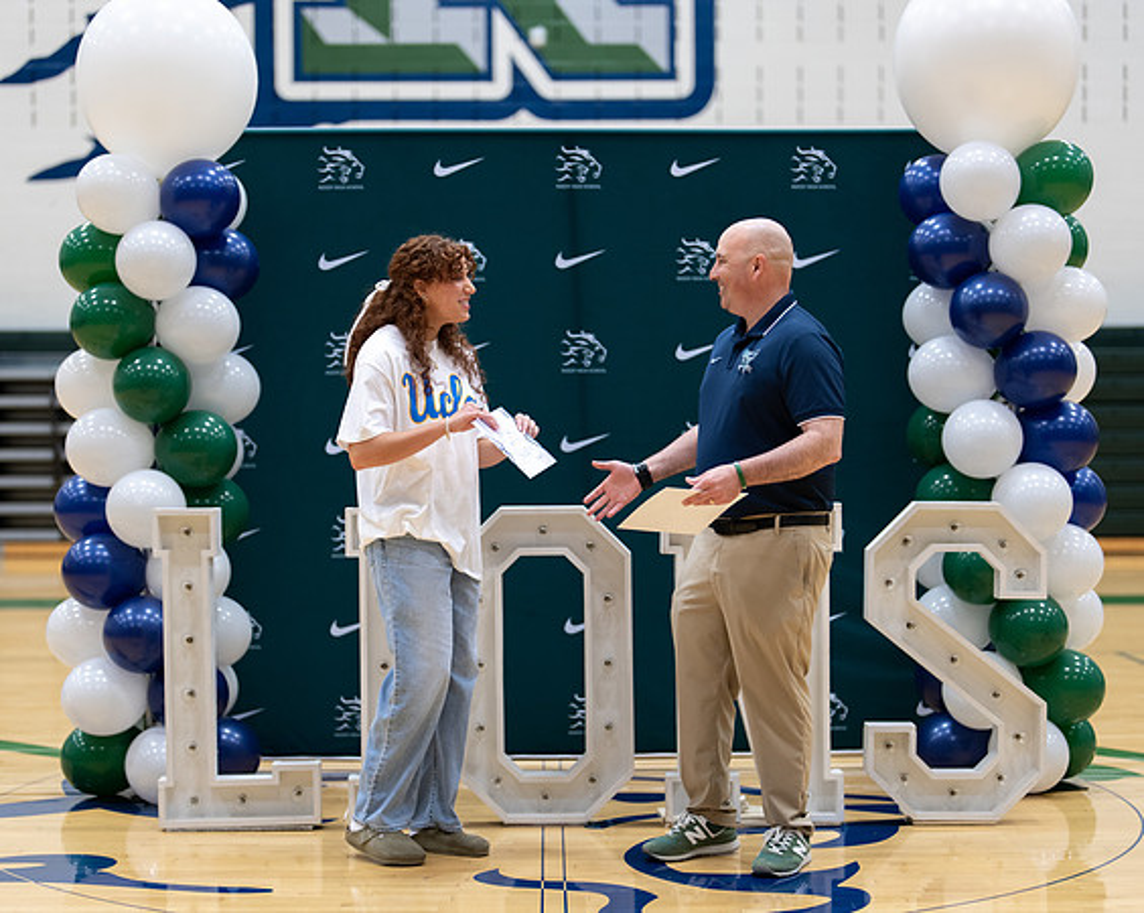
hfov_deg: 29.6
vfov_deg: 23.8
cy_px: 510
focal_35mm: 64
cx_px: 541
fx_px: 2162
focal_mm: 50
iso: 400
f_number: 1.2
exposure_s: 1/320
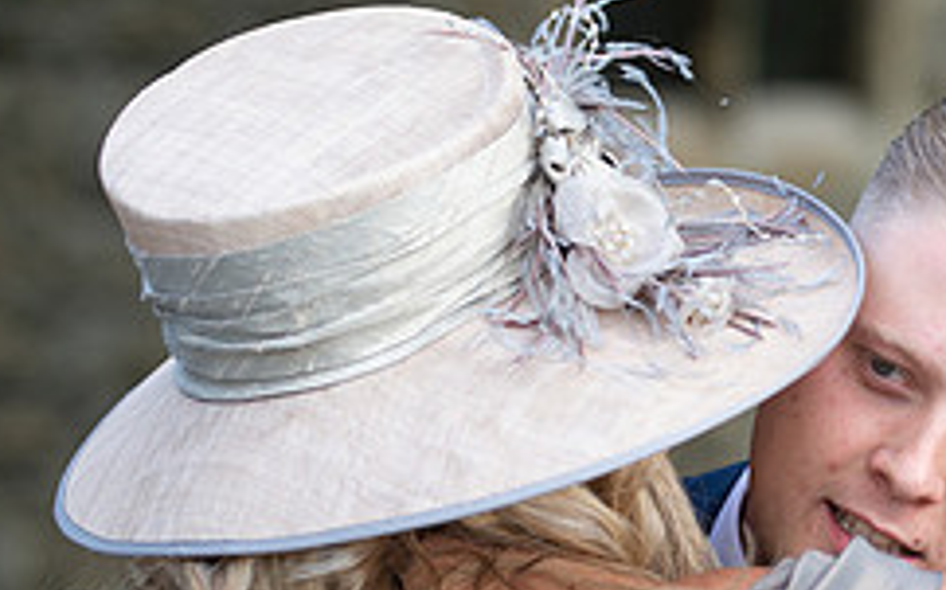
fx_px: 6236
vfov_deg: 5.4
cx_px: 1045
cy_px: 485
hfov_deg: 8.6
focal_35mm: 242
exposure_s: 1/320
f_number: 2.5
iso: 125
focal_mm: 85
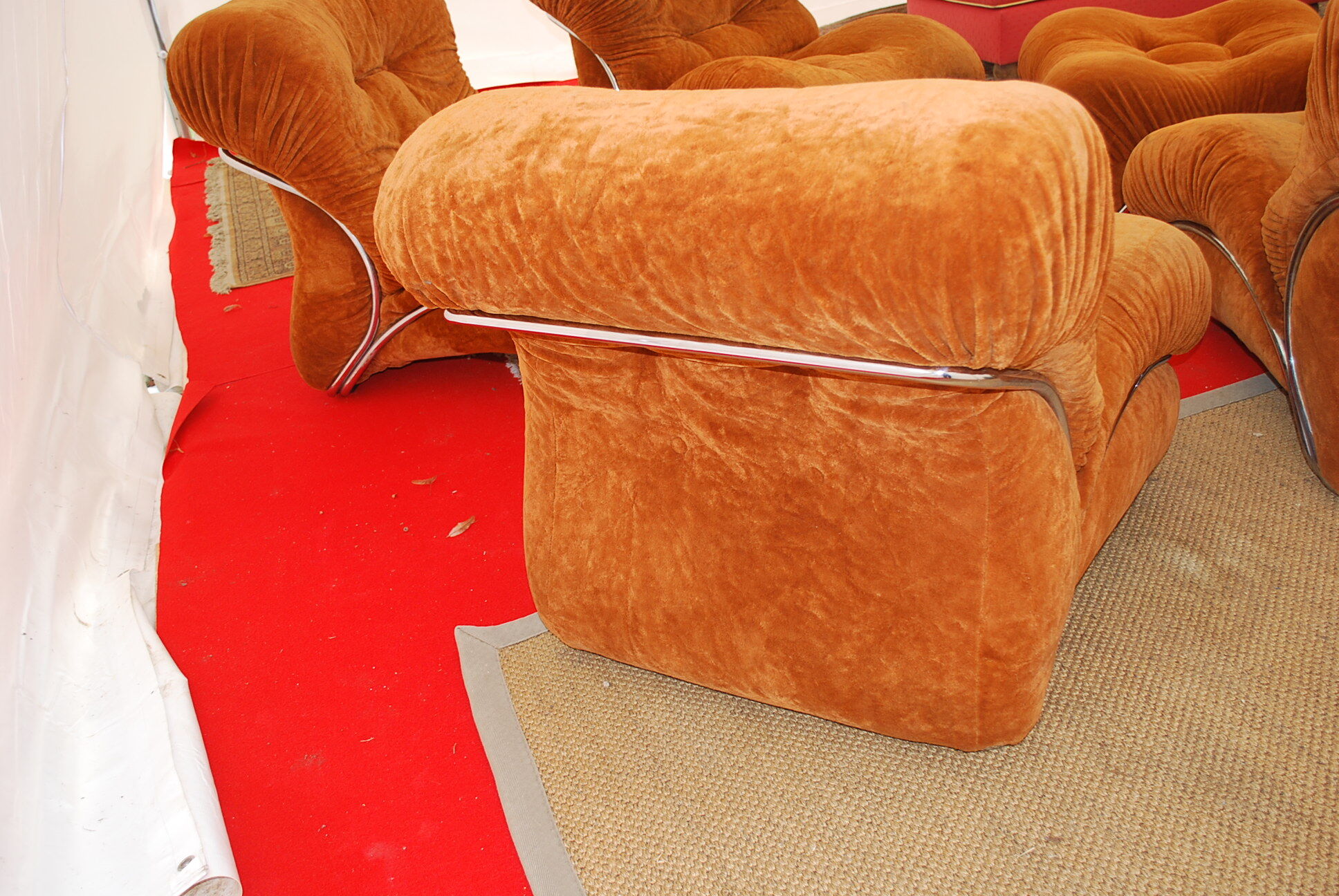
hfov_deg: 57.2
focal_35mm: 33
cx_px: 670
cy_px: 448
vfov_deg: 40.1
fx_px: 1229
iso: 200
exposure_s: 1/60
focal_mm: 22
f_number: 4
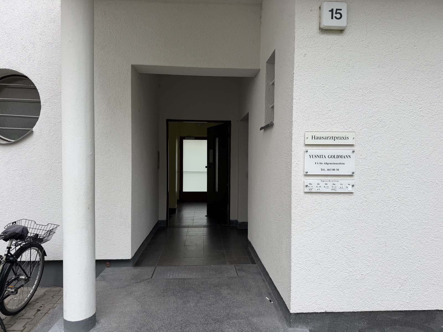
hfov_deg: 71.6
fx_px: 307
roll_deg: +0.5
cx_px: 222
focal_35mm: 24
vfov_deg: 56.8
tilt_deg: -1.3
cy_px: 166
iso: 80
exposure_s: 1/593
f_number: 1.78
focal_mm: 6.76
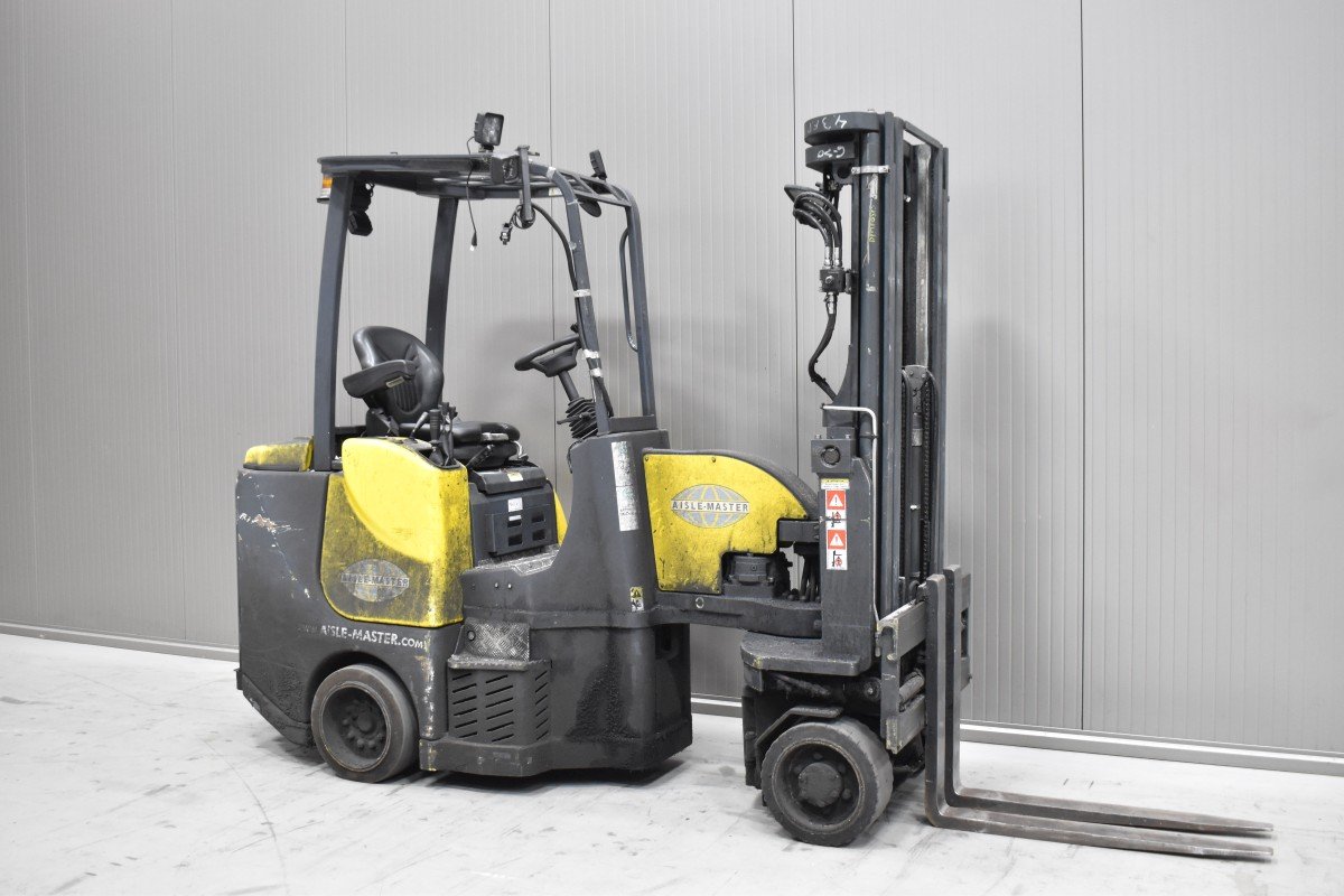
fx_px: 1344
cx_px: 672
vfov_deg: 36.9
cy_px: 448
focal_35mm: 36
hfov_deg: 53.1
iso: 1600
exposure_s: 1/25
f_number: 4.5
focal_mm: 24
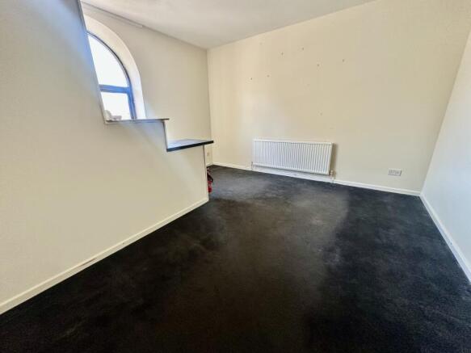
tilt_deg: -17.7
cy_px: 176
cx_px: 236
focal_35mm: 14
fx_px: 190
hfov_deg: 102.1
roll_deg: +2.0
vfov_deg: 85.7
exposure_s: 1/99
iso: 200
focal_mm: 2.22
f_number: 2.2
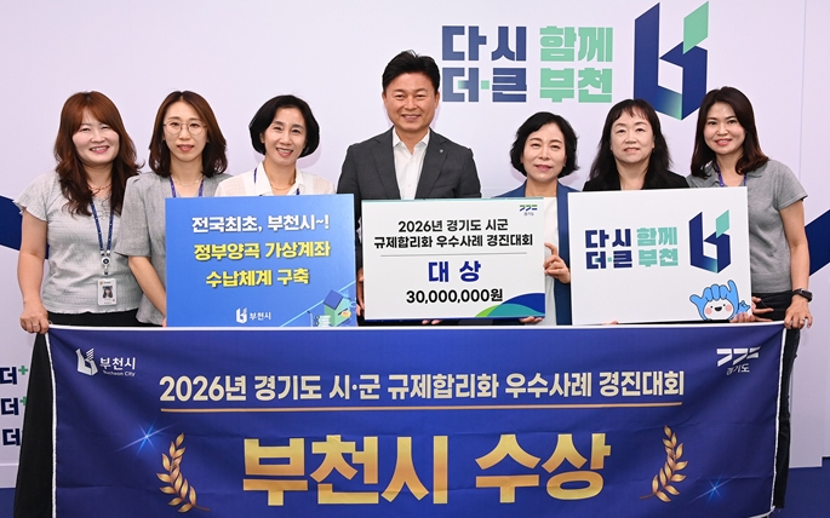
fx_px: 565
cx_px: 414
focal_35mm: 25
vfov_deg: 49.2
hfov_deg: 72.6
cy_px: 237
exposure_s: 1/160
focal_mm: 24
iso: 2000
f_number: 6.3
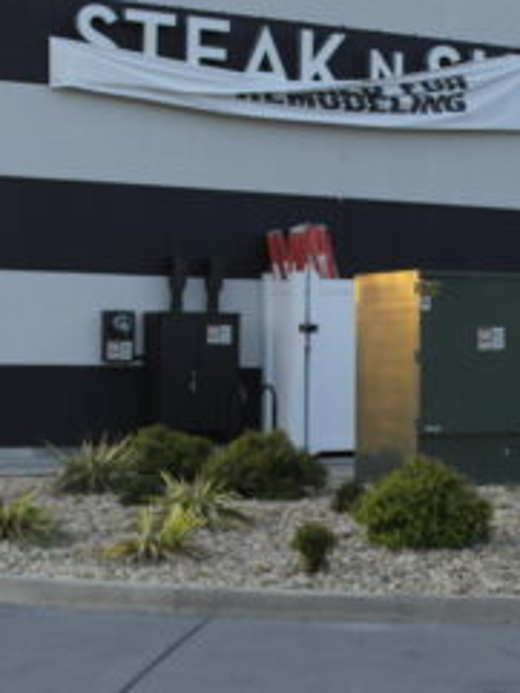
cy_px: 325
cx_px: 483
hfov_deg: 15.9
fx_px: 1841
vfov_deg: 21.3
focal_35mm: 92
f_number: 4
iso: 100
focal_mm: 20
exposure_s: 1/125
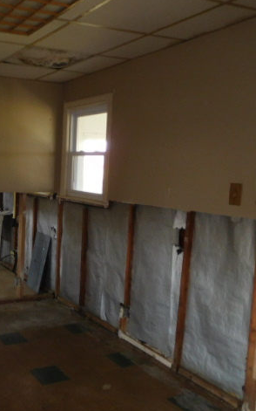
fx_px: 402
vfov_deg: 54.0
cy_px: 205
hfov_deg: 33.0
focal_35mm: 36
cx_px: 12
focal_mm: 4.5
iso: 200
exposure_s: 1/30
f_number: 3.4
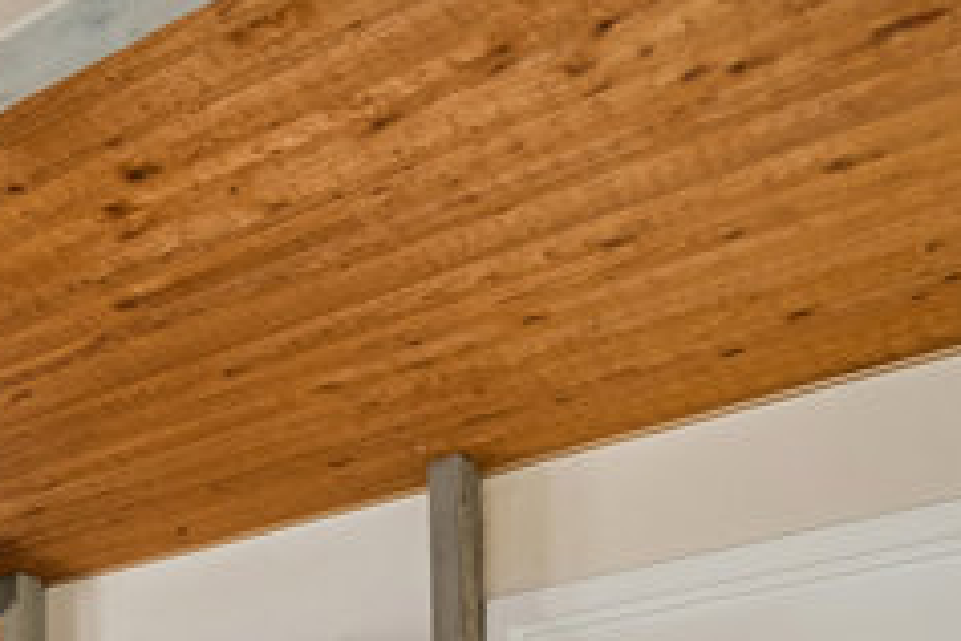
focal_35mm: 54
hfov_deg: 28.6
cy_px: 1073
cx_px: -353
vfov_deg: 20.0
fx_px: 1441
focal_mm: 16
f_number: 4.5
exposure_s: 1/160
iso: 400
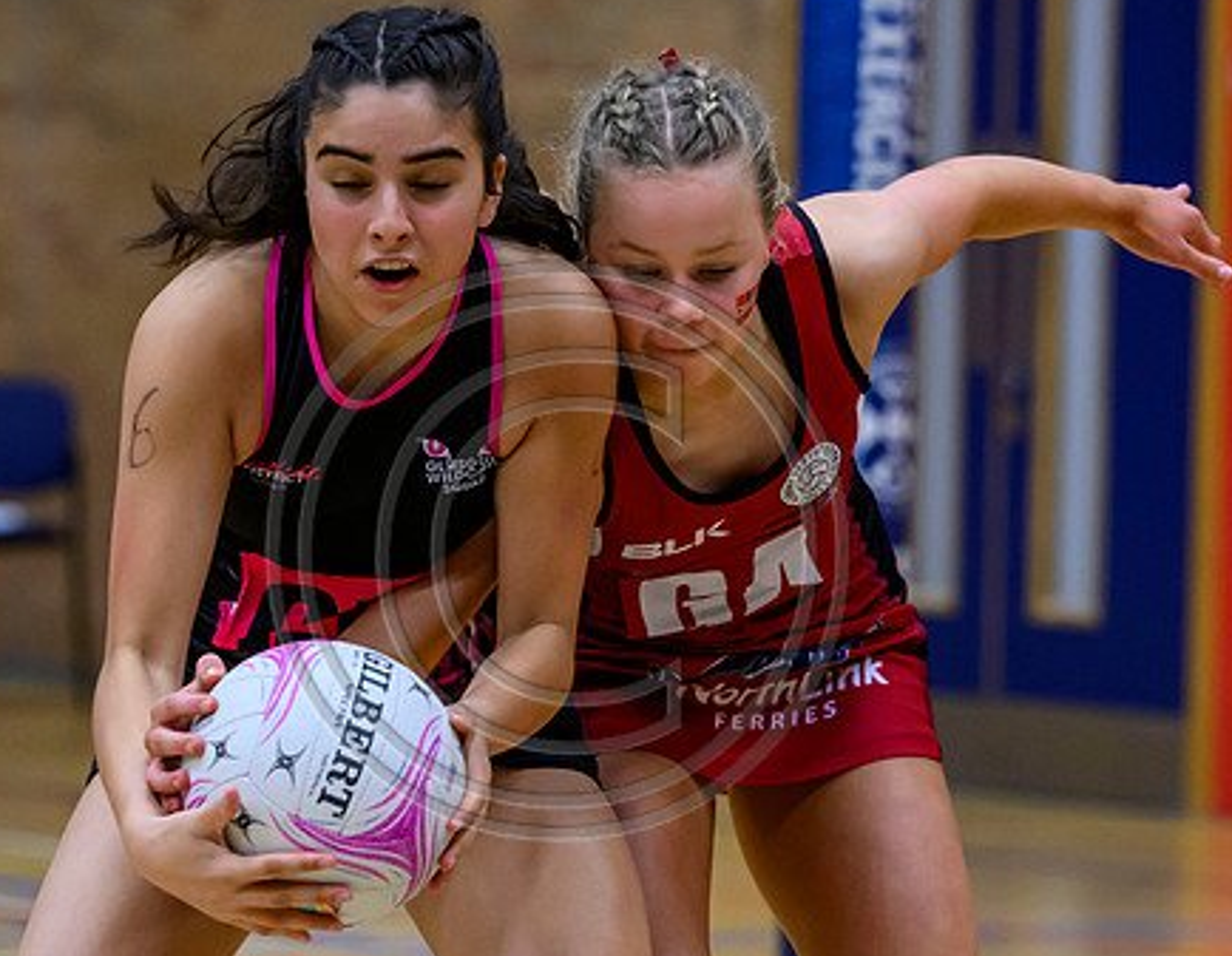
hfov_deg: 8.0
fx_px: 8760
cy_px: 761
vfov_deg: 6.2
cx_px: 528
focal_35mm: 243
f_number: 3.2
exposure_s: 1/800
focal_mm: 115
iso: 4000
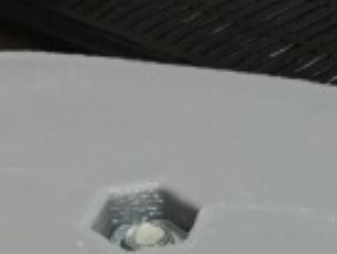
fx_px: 1101
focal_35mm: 113
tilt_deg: -53.9
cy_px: 296
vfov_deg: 12.8
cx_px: 287
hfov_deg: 17.2
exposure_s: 1/17
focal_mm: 4.15
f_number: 2.2
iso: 640
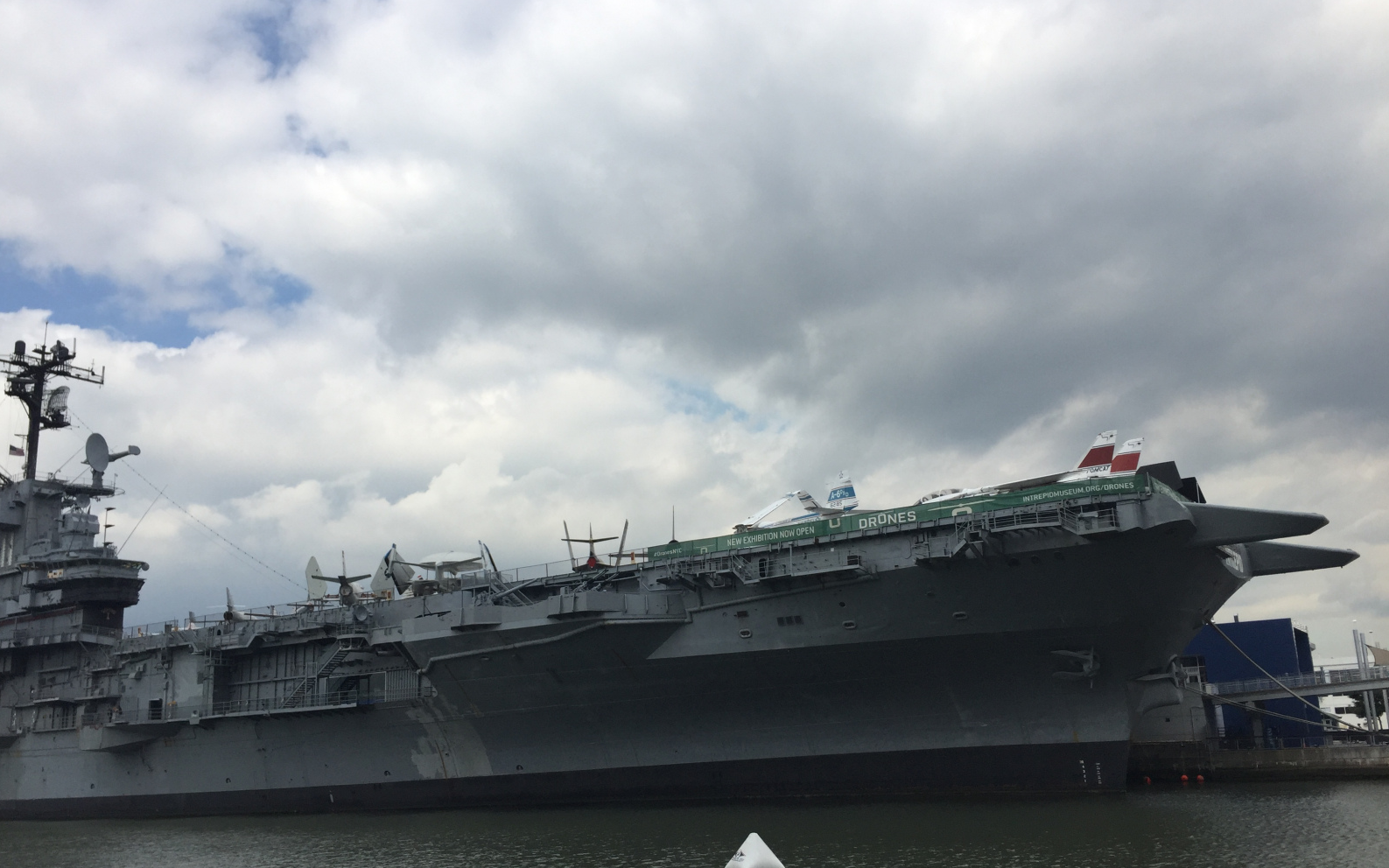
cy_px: 482
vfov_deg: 40.5
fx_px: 1174
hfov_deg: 61.2
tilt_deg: +13.5
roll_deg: +1.4
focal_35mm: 31
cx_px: 690
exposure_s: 1/2639
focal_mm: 4.15
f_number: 2.2
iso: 32
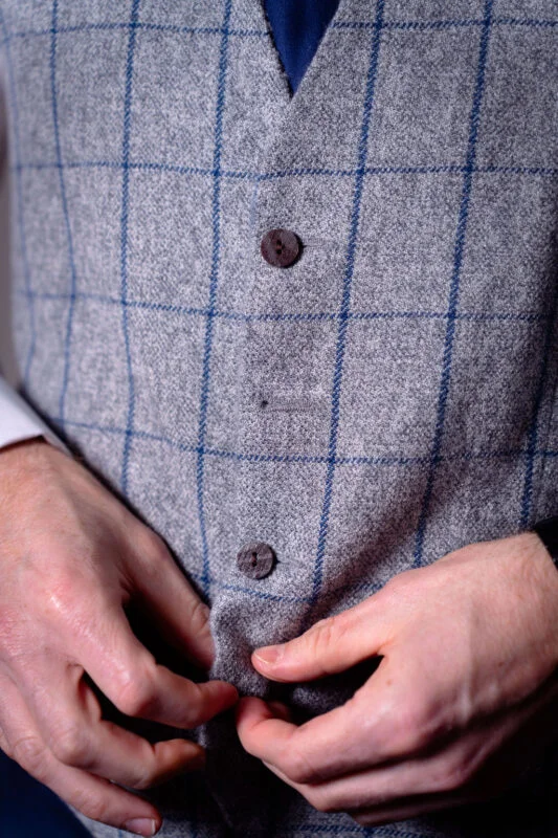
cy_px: 419
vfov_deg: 27.0
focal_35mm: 75
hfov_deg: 18.2
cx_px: 279
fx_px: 1744
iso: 200
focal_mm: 75
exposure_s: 1/200
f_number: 3.2
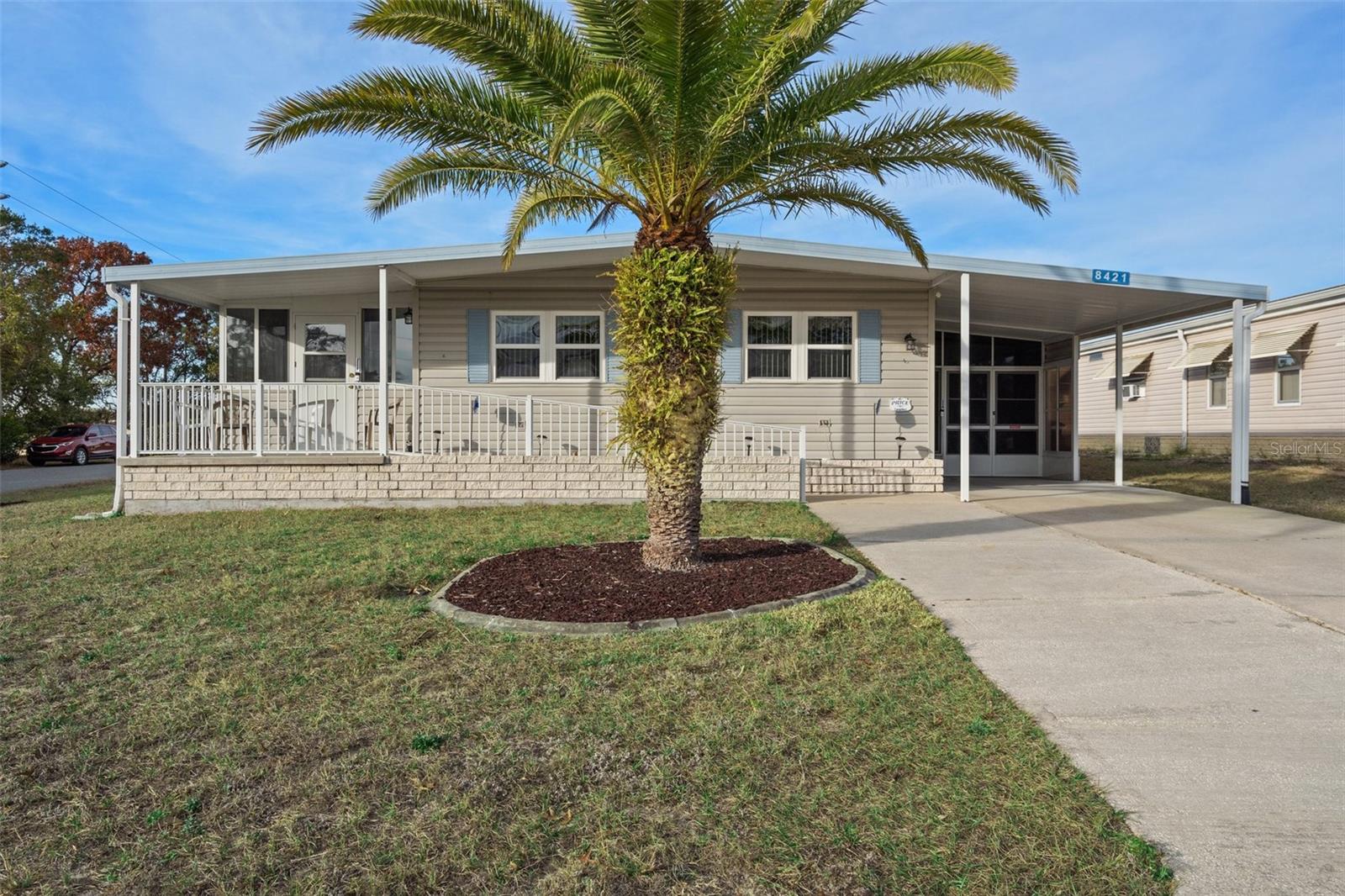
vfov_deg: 51.3
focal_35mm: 25
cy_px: 448
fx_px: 934
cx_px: 672
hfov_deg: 71.5
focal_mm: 25
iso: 400
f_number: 8
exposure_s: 1/320
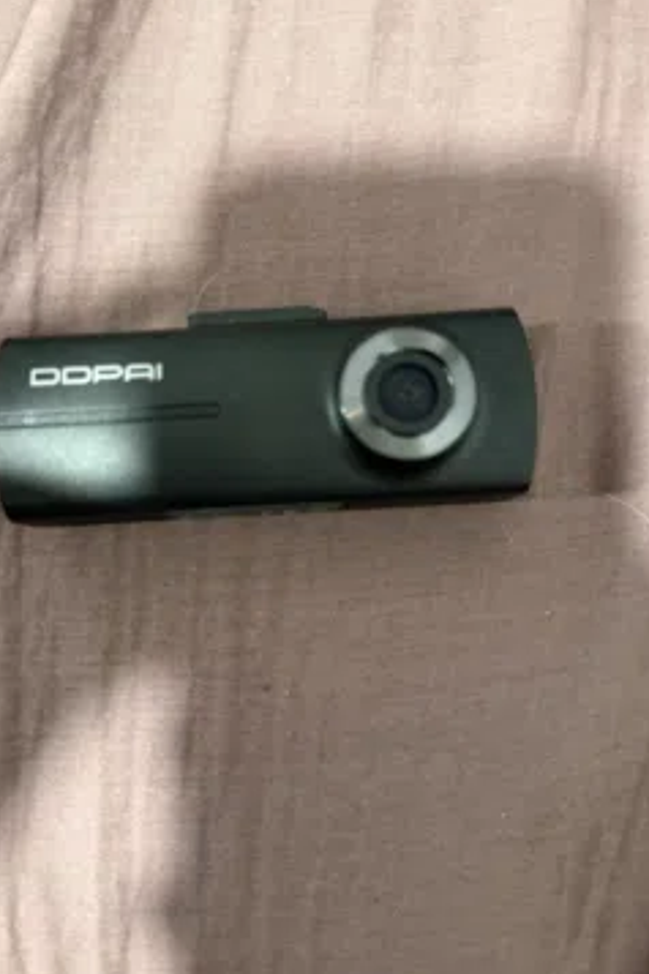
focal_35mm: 28
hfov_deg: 46.2
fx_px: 757
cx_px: 267
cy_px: 469
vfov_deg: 65.5
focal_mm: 6.76
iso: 640
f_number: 1.78
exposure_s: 1/33
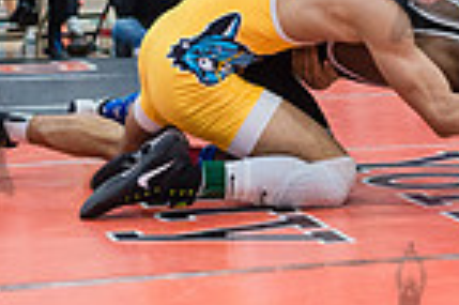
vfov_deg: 9.6
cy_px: -14
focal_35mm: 142
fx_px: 1808
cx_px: 408
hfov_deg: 14.3
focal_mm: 35
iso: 4000
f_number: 3.5
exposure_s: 1/400
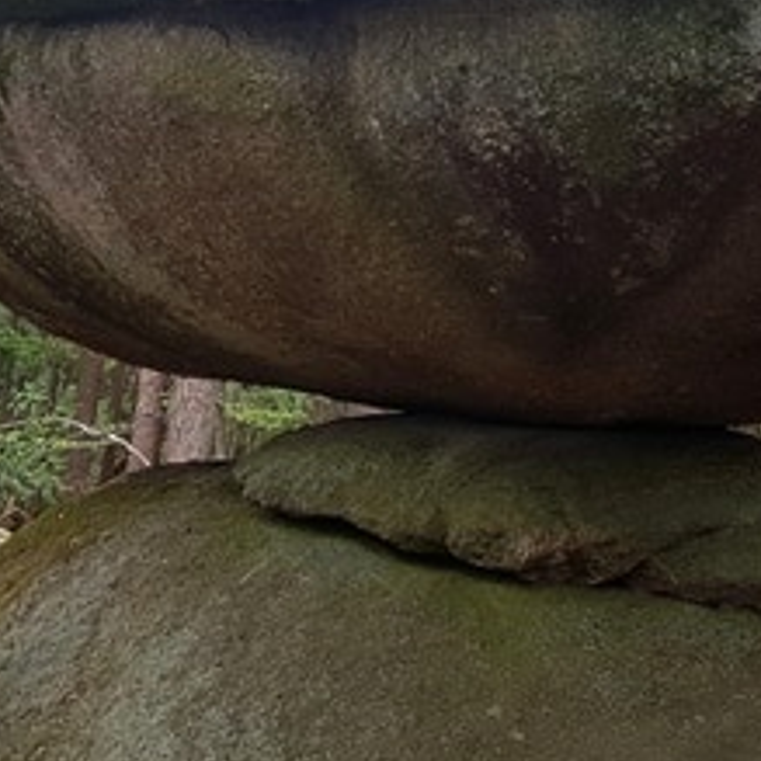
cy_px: 28
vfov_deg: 26.1
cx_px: 542
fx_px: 1567
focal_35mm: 63
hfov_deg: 27.0
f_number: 1.7
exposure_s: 1/106
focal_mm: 4.2
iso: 40
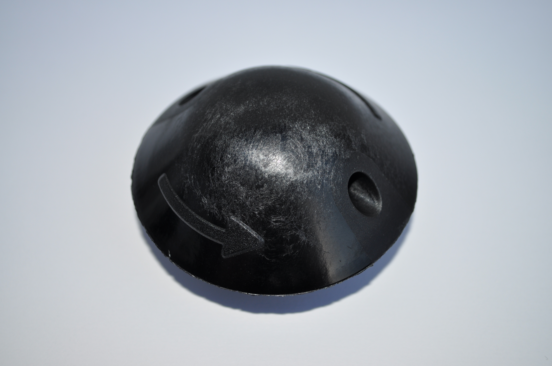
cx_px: 276
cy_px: 183
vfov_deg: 28.0
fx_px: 735
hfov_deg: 41.2
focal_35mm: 48
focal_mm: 32
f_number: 4.8
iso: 200
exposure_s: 1/180
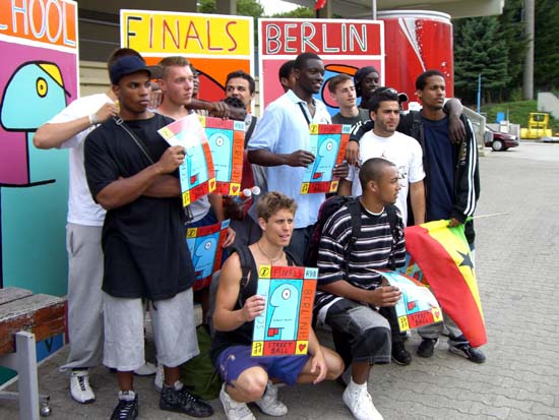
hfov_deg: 49.0
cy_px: 210
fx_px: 614
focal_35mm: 38
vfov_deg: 37.7
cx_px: 280
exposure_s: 1/320
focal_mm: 6.2
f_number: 2.7
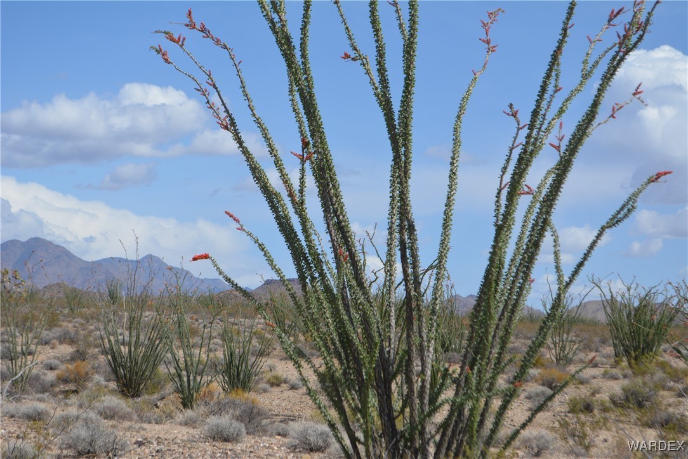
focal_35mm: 82
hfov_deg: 24.6
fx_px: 1577
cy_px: 230
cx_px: 344
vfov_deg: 16.6
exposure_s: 1/2000
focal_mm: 55
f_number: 8
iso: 400
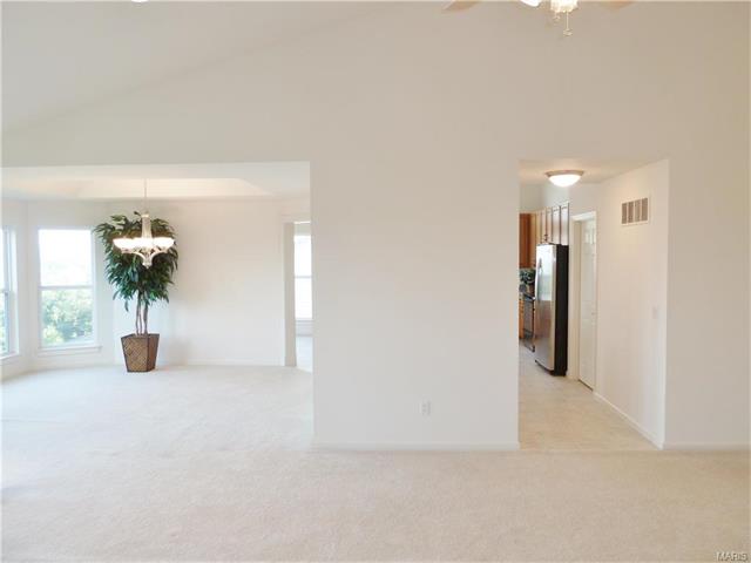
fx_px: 542
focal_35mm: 25
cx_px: 376
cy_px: 282
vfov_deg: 54.9
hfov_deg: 69.4
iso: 100
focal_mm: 4.1
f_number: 3.3
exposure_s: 1/30
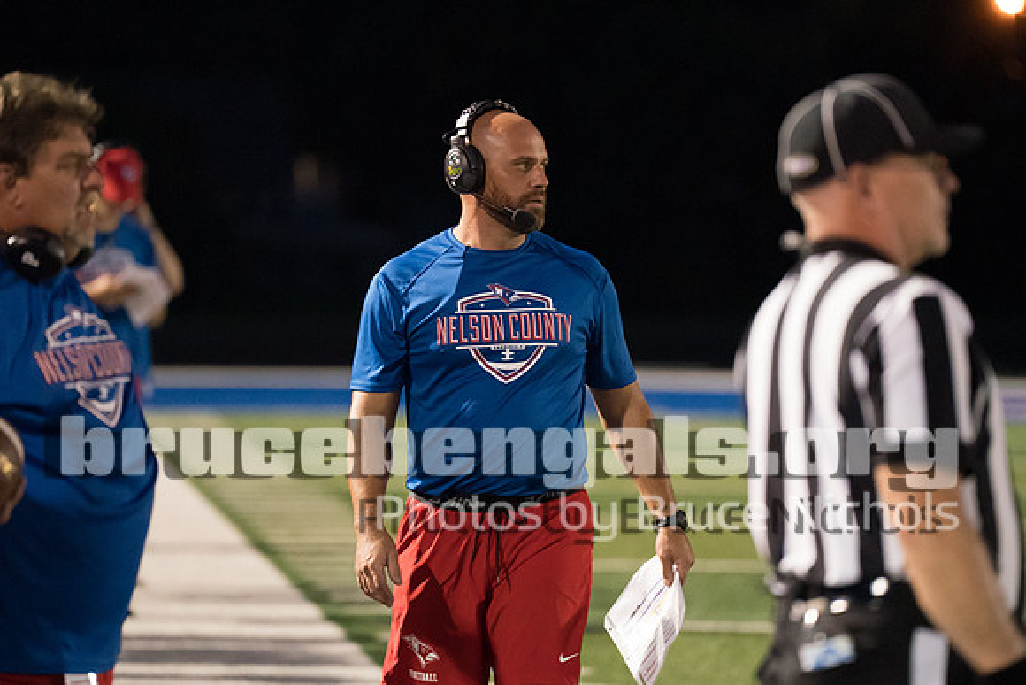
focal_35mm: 251
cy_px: 313
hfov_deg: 8.2
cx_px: 509
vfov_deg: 5.5
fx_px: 7144
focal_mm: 200
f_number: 2.8
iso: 12800
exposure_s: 1/1000
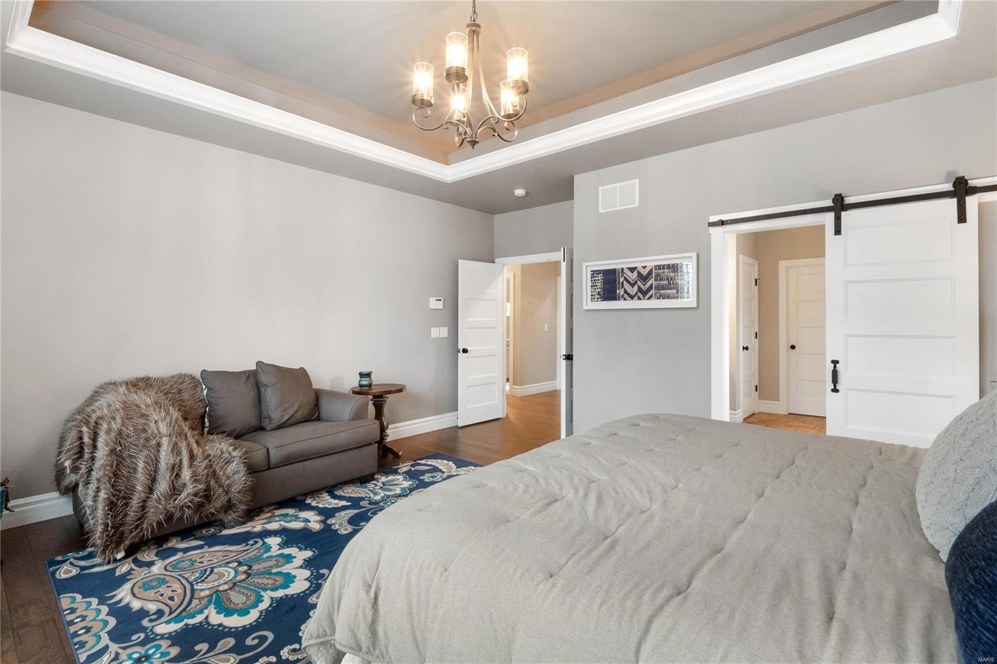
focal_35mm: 16
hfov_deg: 96.7
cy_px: 332
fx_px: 443
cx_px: 498
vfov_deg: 73.7
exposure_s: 1
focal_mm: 8
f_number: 10
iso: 400
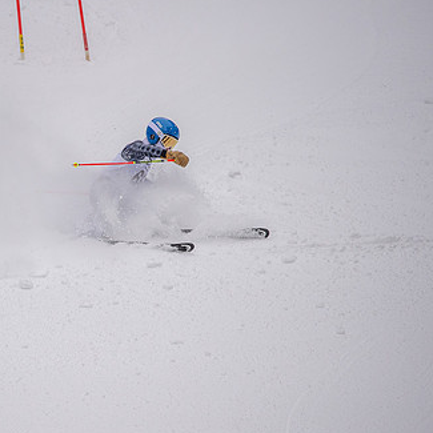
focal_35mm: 758
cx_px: 76
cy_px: 248
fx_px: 10727
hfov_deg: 2.3
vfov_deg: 2.3
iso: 2000
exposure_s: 1/6400
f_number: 6.3
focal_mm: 500
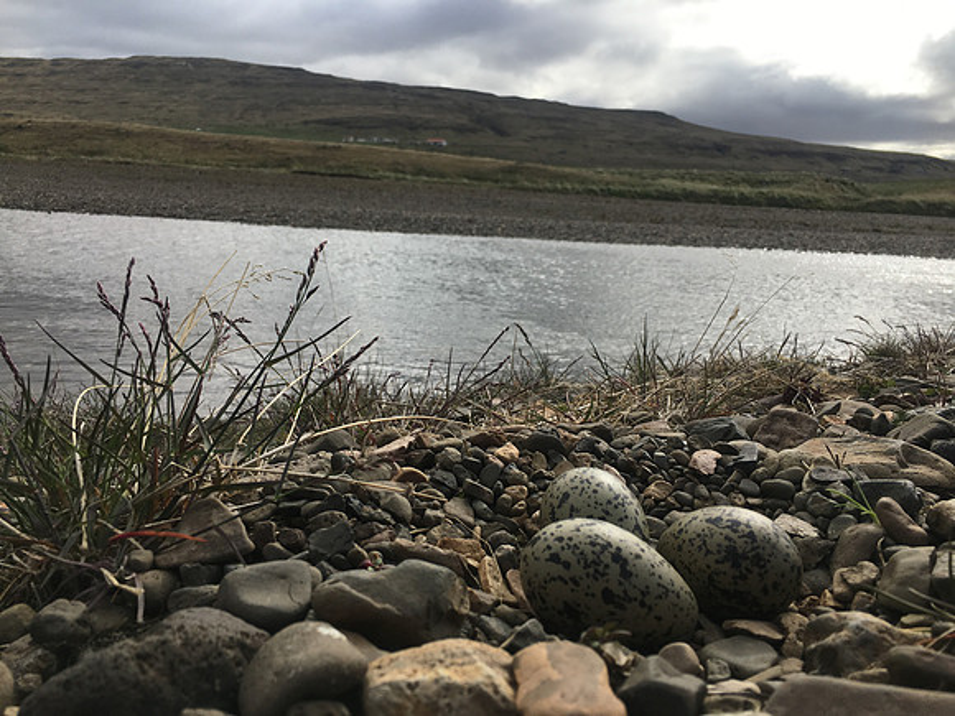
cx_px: 478
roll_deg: -3.0
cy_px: 358
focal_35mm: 29
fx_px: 800
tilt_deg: -12.9
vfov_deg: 48.2
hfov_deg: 61.7
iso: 25
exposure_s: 1/1479
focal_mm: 4.15
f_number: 2.2
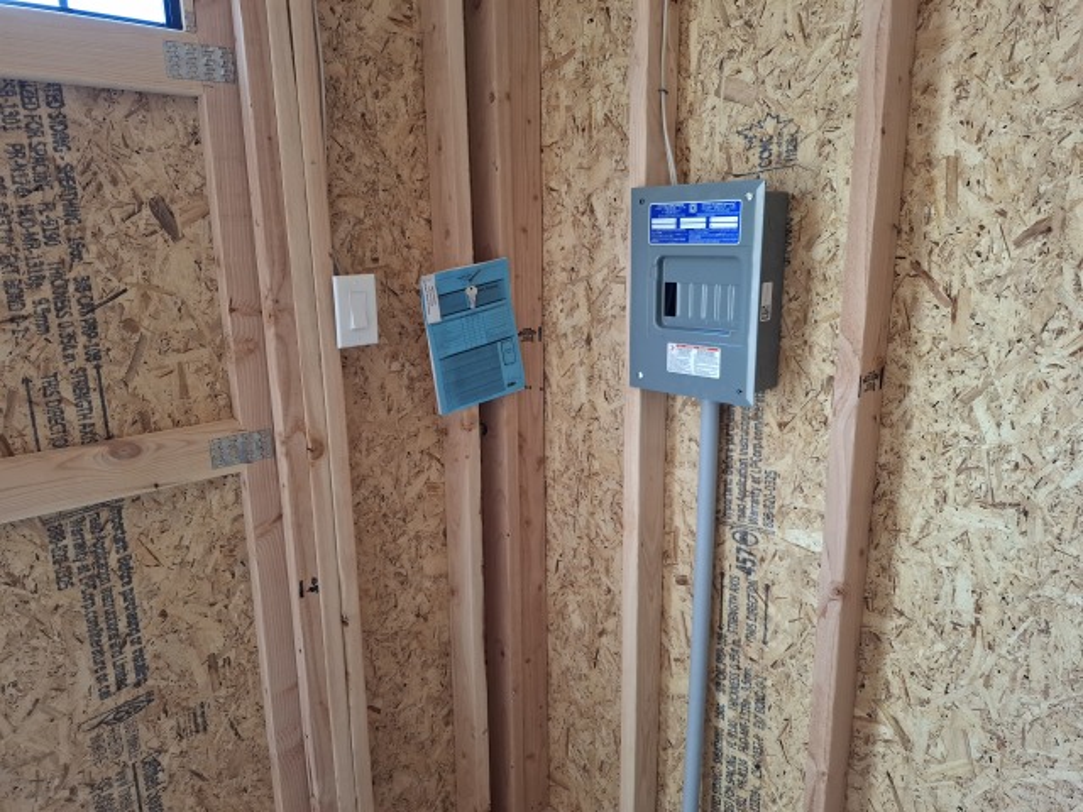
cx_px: 542
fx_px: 720
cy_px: 406
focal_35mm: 23
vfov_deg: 58.9
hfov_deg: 73.9
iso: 320
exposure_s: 1/120
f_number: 1.8
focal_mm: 5.54
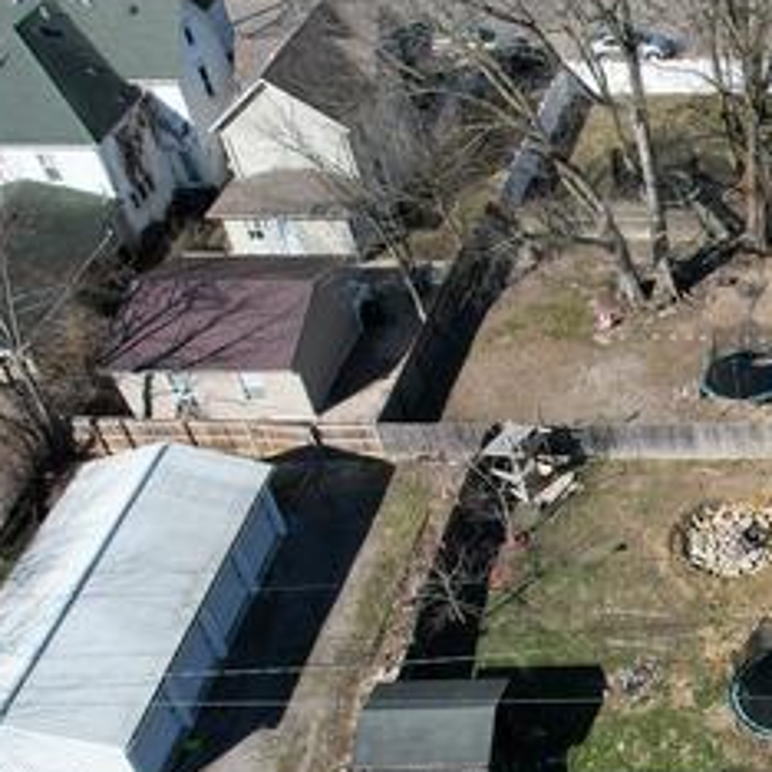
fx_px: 1514
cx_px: 1039
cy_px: 584
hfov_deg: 24.5
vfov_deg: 28.2
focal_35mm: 60
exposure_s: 1/2000
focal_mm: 8.38
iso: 200
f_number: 2.8
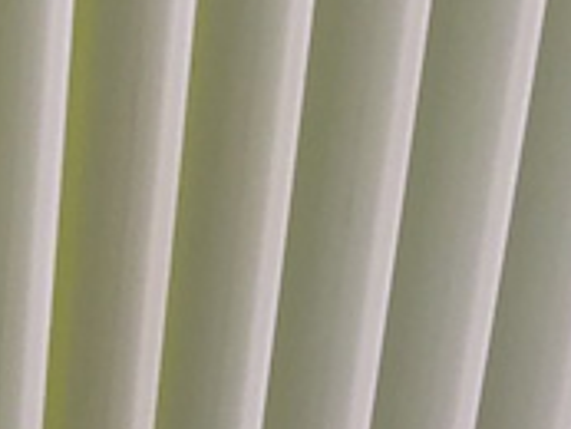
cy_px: 858
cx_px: -442
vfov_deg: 9.7
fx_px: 2360
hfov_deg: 12.6
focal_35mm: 143
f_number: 2.4
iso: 80
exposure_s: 1/33
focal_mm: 3.3
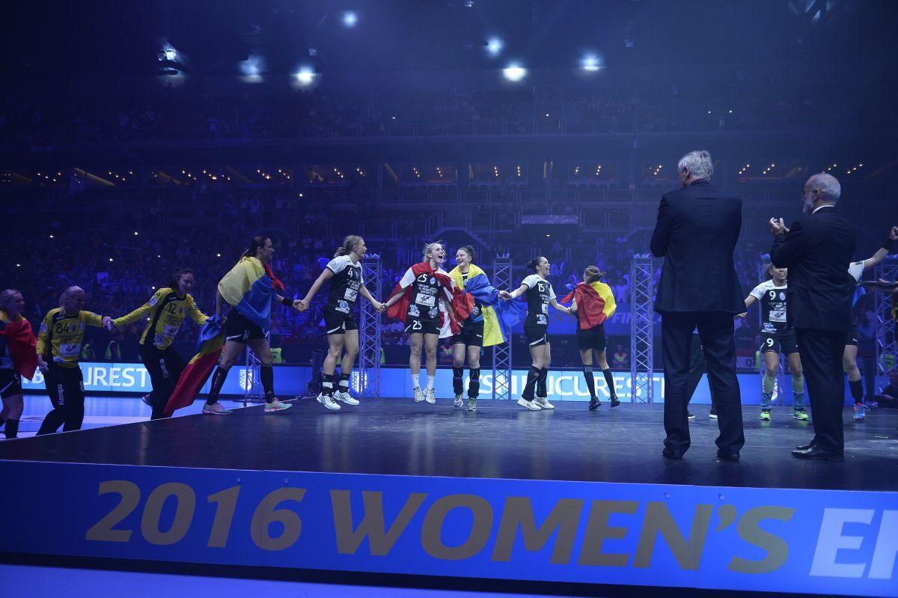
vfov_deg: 41.1
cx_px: 449
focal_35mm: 32
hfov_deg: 58.7
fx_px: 798
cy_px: 299
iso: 2000
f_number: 2.8
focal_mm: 32
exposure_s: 1/640
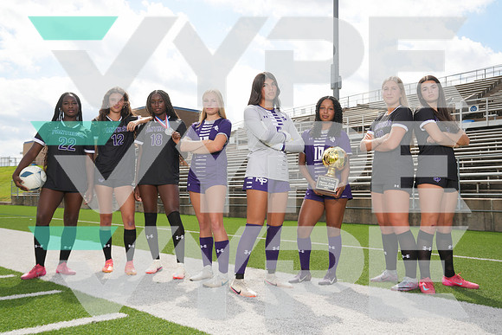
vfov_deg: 37.9
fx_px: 488
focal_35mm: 35
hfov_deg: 54.4
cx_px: 251
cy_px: 168
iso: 125
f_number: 9
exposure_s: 1/200
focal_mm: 35
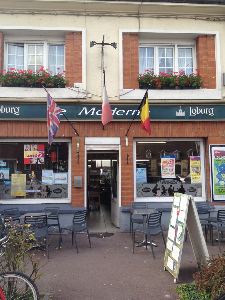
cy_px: 150
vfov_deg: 52.6
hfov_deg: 40.7
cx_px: 112
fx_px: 303
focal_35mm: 35
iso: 50
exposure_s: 1/378
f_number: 2.4
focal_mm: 4.28
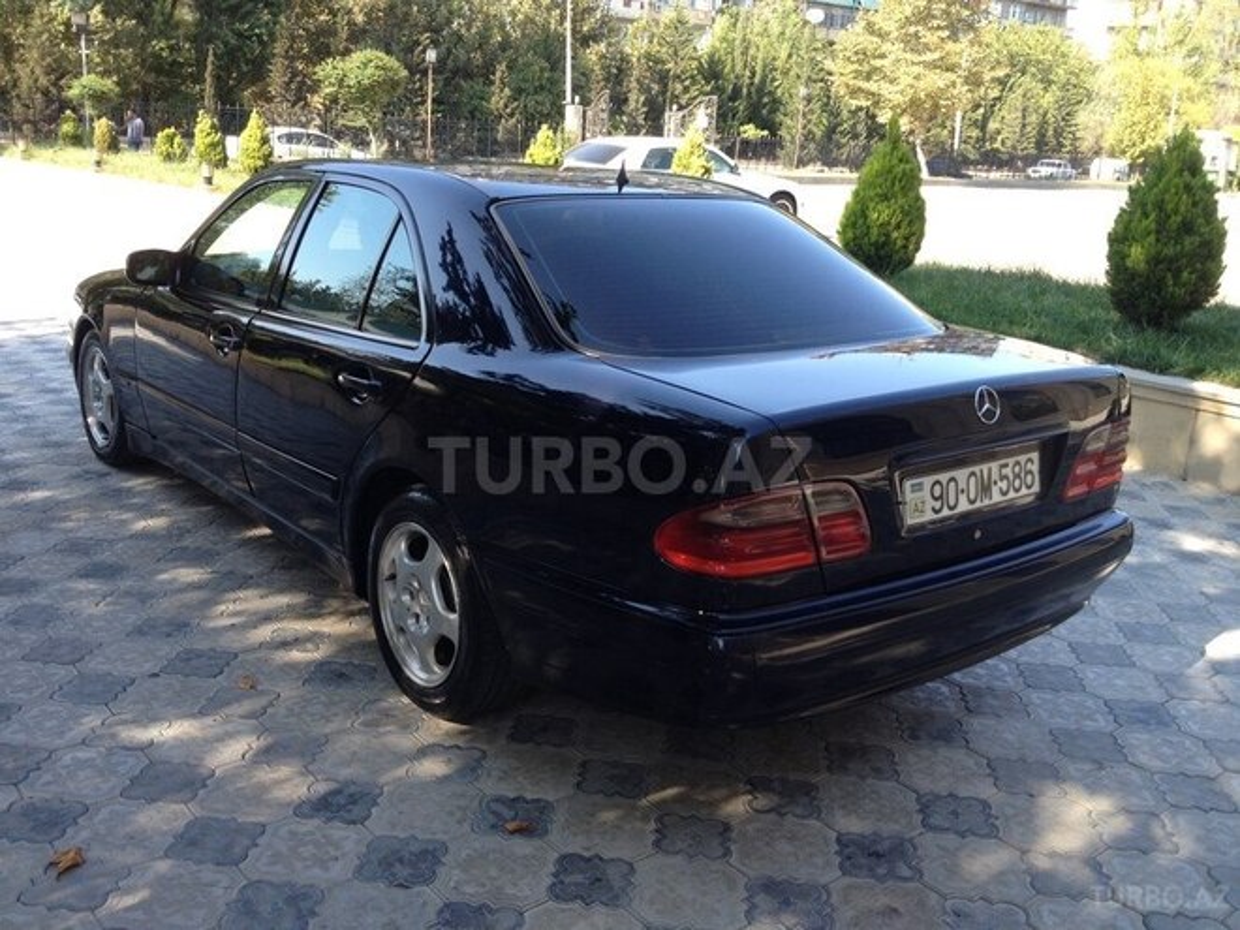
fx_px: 1254
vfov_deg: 40.7
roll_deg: -2.0
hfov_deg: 52.6
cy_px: 465
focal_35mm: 35
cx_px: 620
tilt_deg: -18.2
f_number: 2.4
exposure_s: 1/253
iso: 50
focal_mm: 4.28
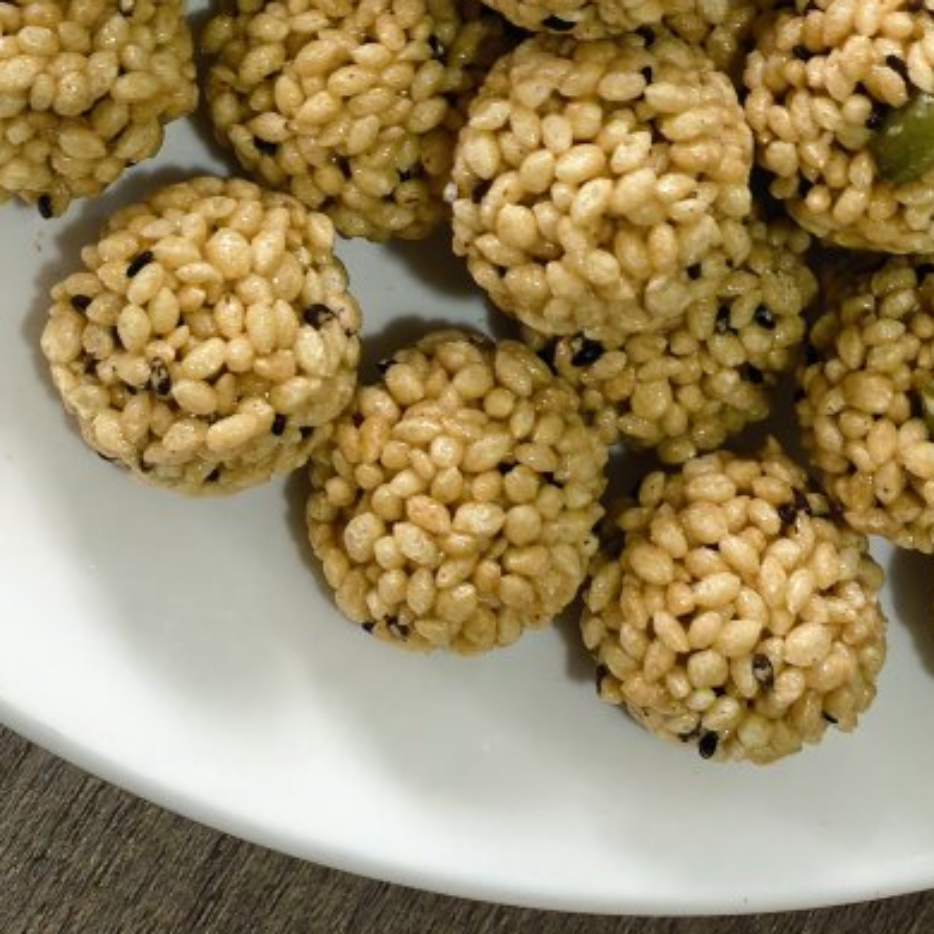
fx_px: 3541
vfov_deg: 14.4
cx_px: 730
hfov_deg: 14.9
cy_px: -303
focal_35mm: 116
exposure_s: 1/50
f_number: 2.8
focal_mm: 5.75
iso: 320
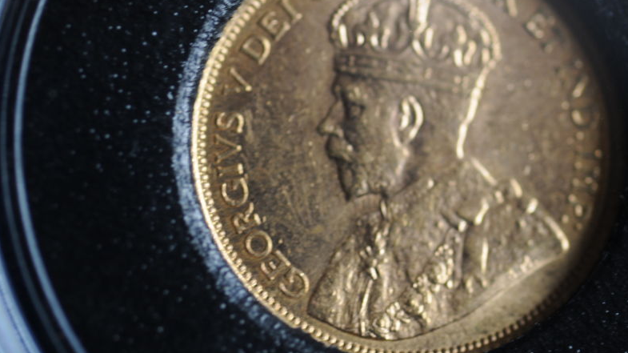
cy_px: 128
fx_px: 1998
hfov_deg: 17.8
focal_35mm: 120
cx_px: 397
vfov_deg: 10.1
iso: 200
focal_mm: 60
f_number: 4.5
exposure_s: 1/80
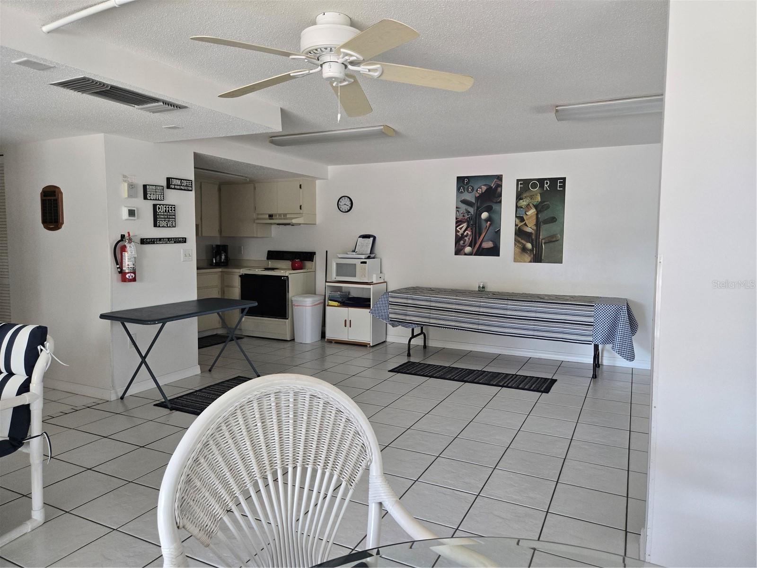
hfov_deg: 73.9
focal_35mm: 23
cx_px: 378
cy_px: 284
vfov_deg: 58.9
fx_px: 503
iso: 320
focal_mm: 5.4
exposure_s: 1/120
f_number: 1.8
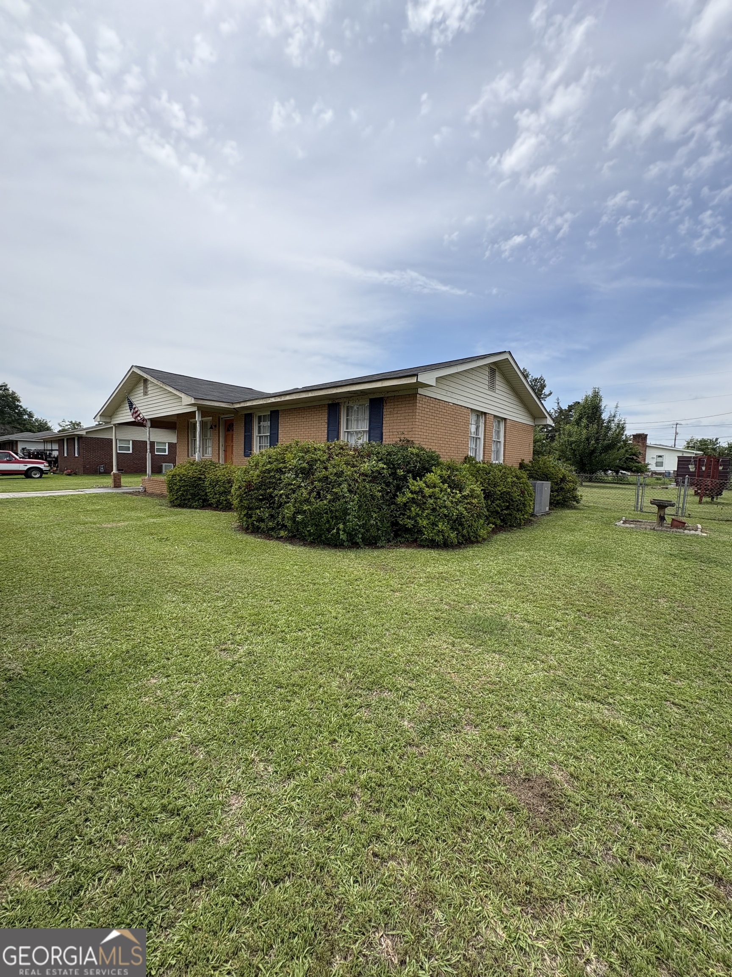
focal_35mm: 14
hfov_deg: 85.7
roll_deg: -1.6
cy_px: 488
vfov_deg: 102.1
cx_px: 366
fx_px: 395
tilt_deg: -3.5
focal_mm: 2.22
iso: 50
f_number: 2.2
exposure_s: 1/1880
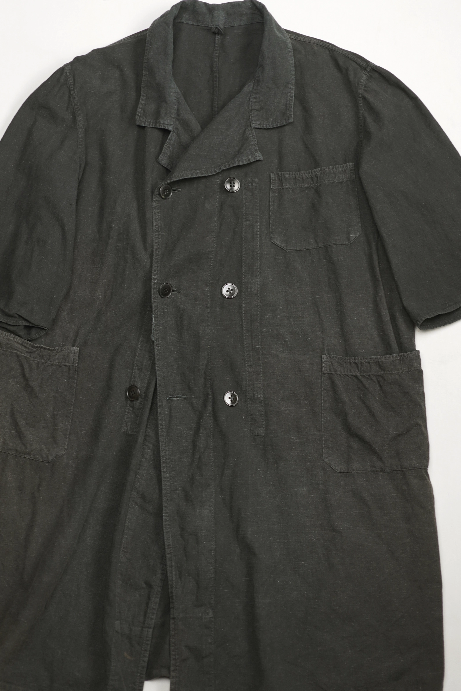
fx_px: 1114
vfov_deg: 34.5
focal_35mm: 58
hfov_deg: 23.4
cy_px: 360
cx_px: 211
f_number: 2.5
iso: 200
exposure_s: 1/60
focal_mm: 32
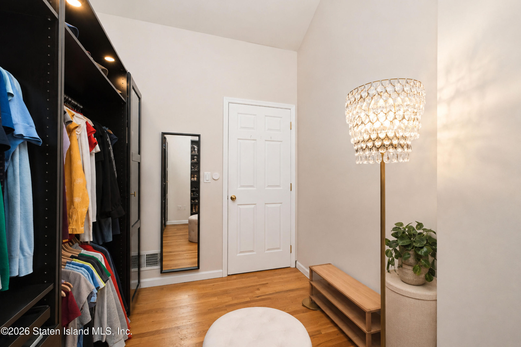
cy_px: 174
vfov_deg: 77.3
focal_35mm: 15
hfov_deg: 100.4
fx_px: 217
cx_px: 260
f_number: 9
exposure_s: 1/100
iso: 2000
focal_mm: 10
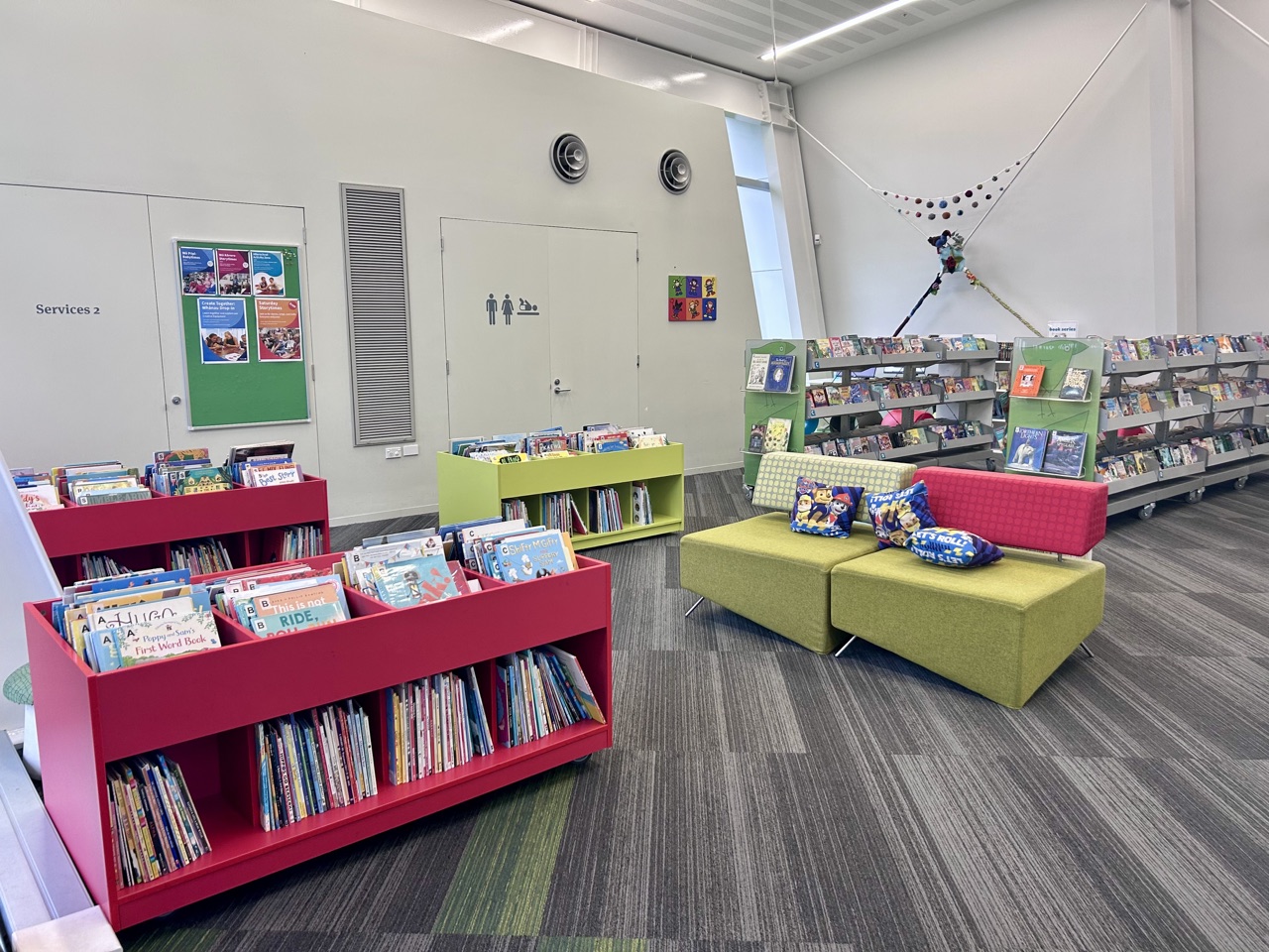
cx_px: 634
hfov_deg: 67.3
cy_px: 476
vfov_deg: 53.1
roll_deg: +0.1
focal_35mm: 26
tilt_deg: -9.4
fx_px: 953
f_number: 1.5
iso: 80
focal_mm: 5.7
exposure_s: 1/100
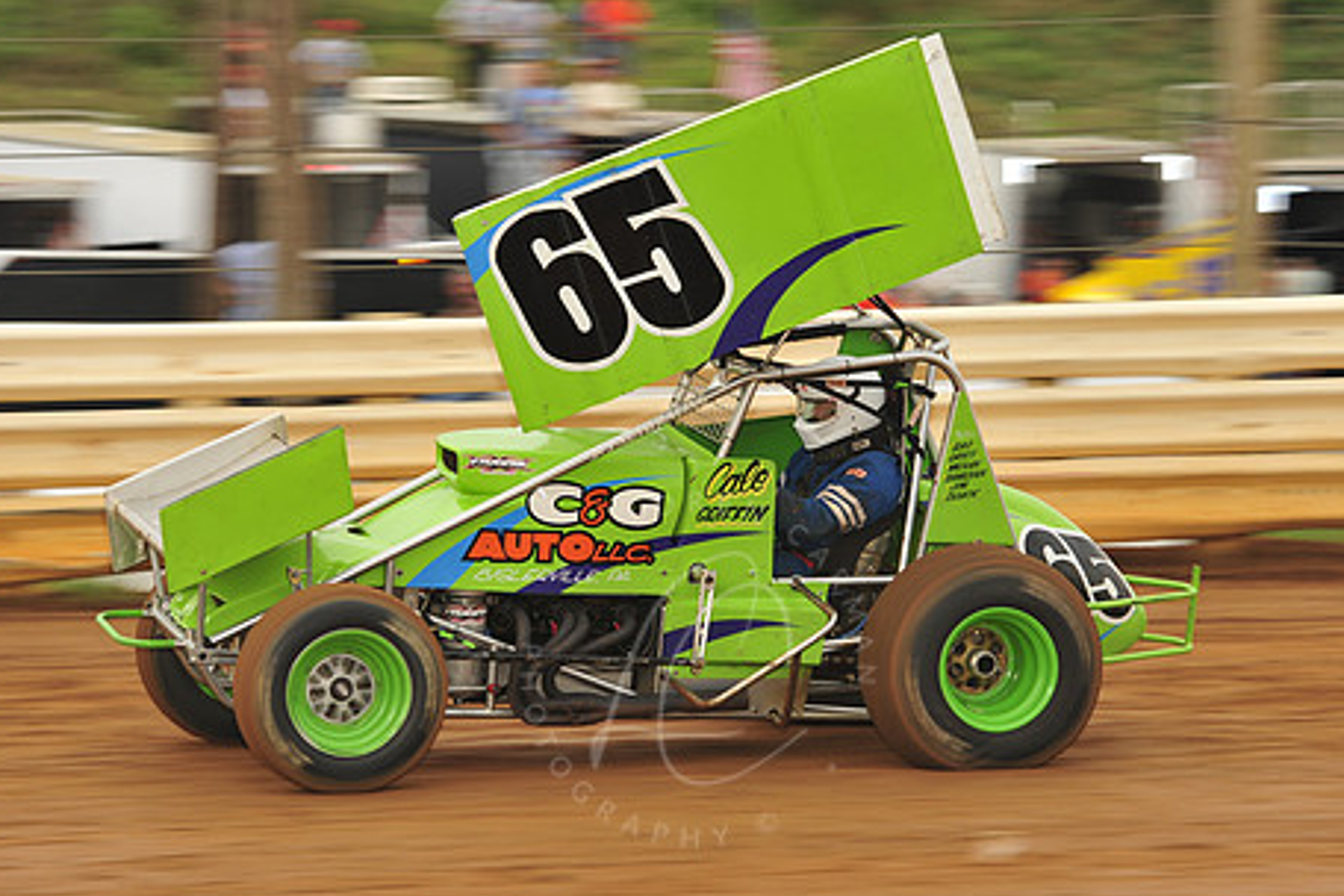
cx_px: 696
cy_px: 398
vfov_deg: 7.0
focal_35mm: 197
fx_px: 7354
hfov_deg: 10.4
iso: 500
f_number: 8
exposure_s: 1/320
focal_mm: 155
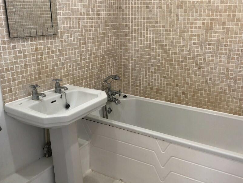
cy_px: 91
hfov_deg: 51.2
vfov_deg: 39.7
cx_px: 136
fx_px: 253
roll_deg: -1.7
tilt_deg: -15.6
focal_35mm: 36
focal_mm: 4
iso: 40
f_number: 1.8
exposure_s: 1/30
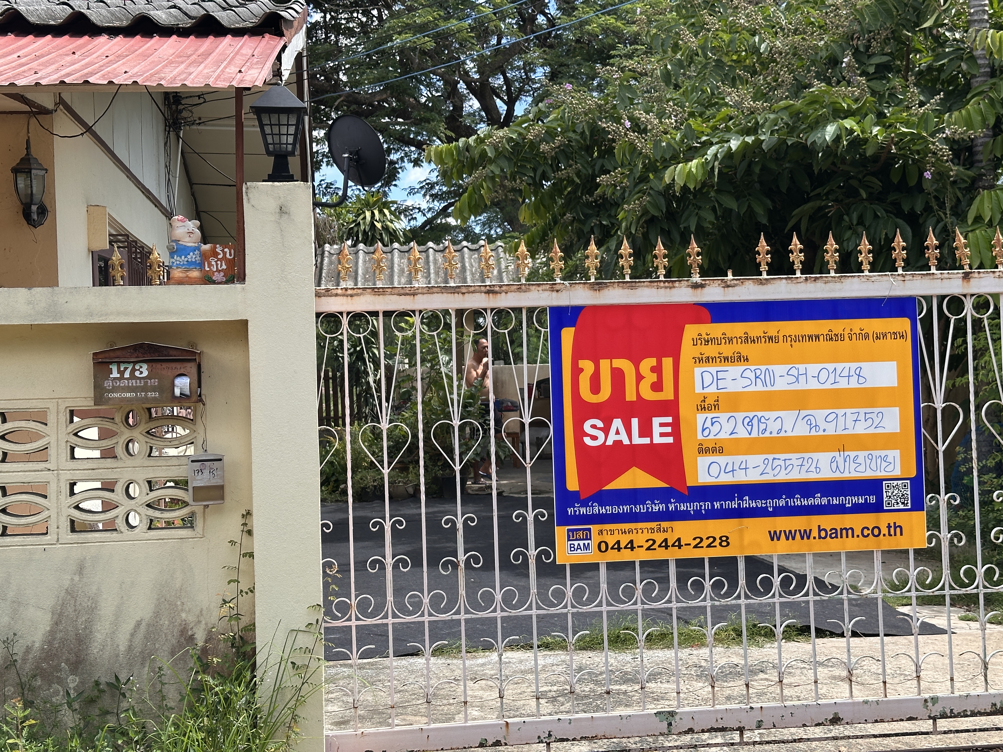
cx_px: 502
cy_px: 376
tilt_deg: +0.2
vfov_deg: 30.3
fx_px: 1391
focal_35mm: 48
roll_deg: +0.4
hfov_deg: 39.7
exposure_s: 1/1289
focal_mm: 6.86
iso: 64
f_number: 1.78
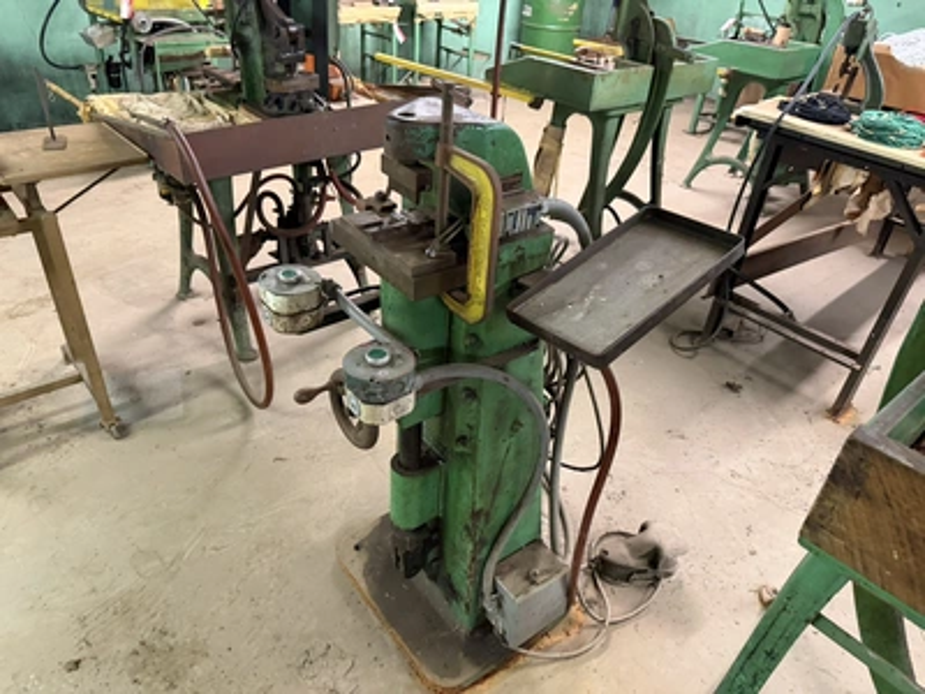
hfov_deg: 71.6
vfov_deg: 56.8
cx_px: 462
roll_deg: +2.6
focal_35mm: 24
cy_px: 347
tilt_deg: -34.0
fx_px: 641
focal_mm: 6.76
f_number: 1.78
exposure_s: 1/60
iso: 800
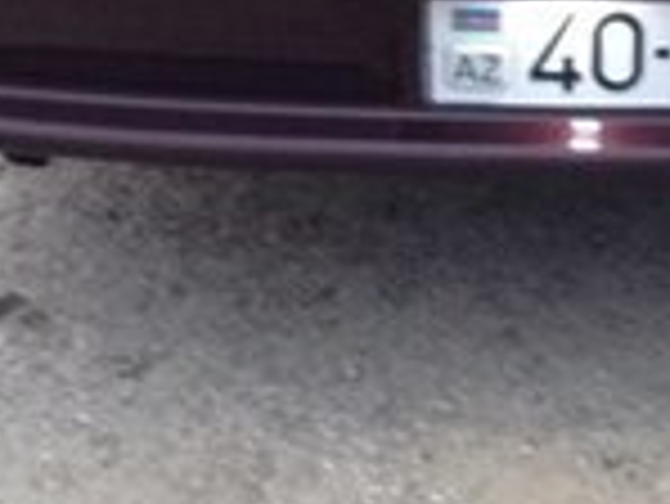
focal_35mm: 155
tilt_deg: -17.6
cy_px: -331
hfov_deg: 12.5
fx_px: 3002
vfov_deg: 9.2
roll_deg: -3.5
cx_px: 728
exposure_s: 1/20
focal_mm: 4.28
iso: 50
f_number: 2.4
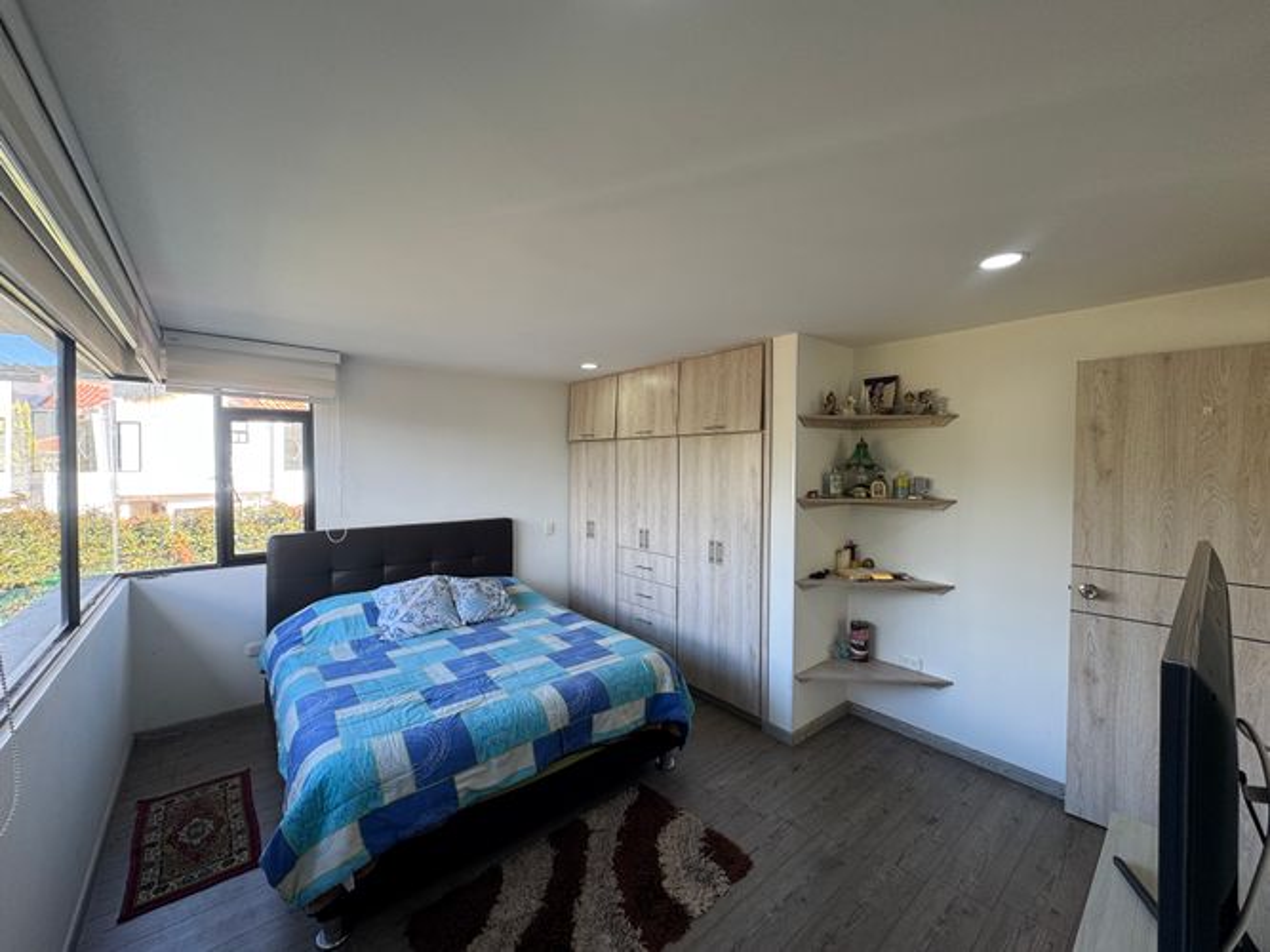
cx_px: 635
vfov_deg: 85.7
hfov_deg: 102.1
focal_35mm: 14
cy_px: 476
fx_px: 514
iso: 64
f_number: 2.2
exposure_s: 1/99
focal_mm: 2.22
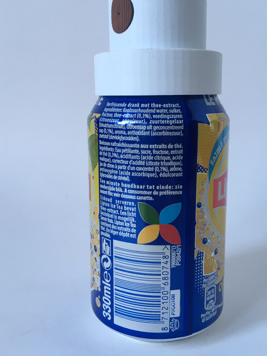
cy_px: 156
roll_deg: +0.0
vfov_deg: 52.5
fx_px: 360
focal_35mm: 35
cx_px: 147
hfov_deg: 40.7
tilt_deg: -9.7
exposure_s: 1/33
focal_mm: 4.15
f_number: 2.2
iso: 64
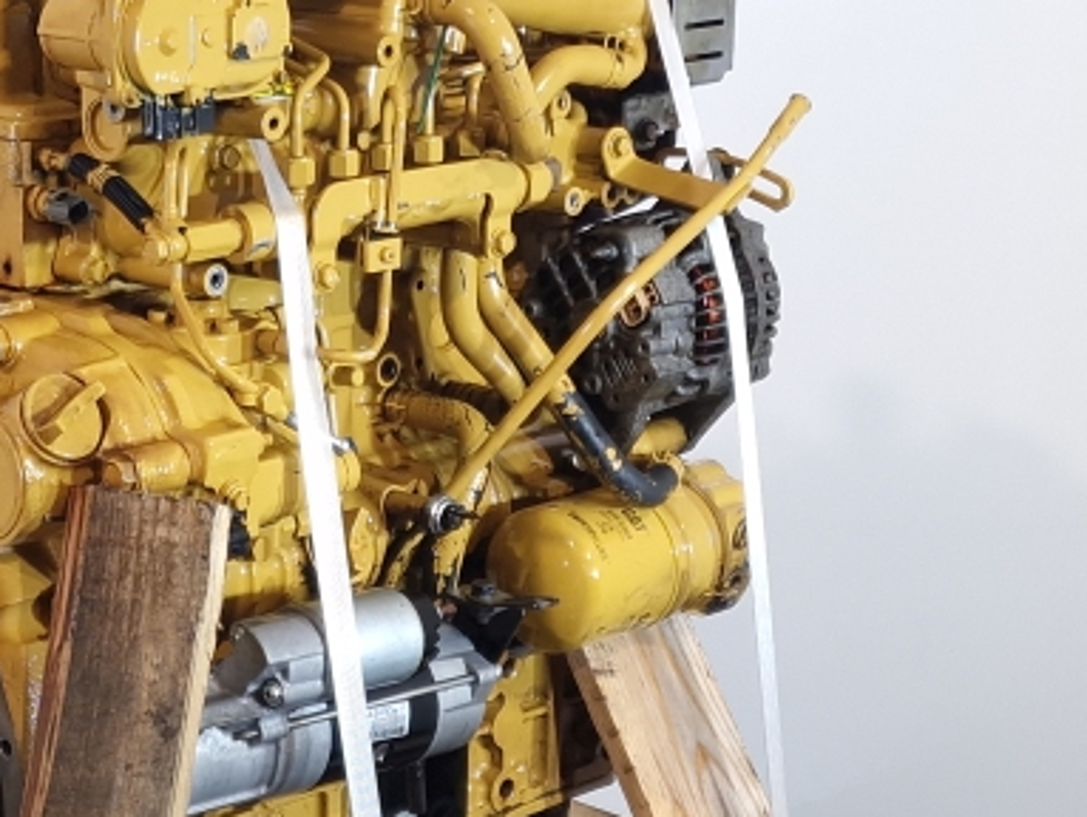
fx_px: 1509
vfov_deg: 30.3
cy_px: 437
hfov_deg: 38.2
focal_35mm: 48
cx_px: 224
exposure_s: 1/50
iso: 64
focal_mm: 6.4
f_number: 1.8
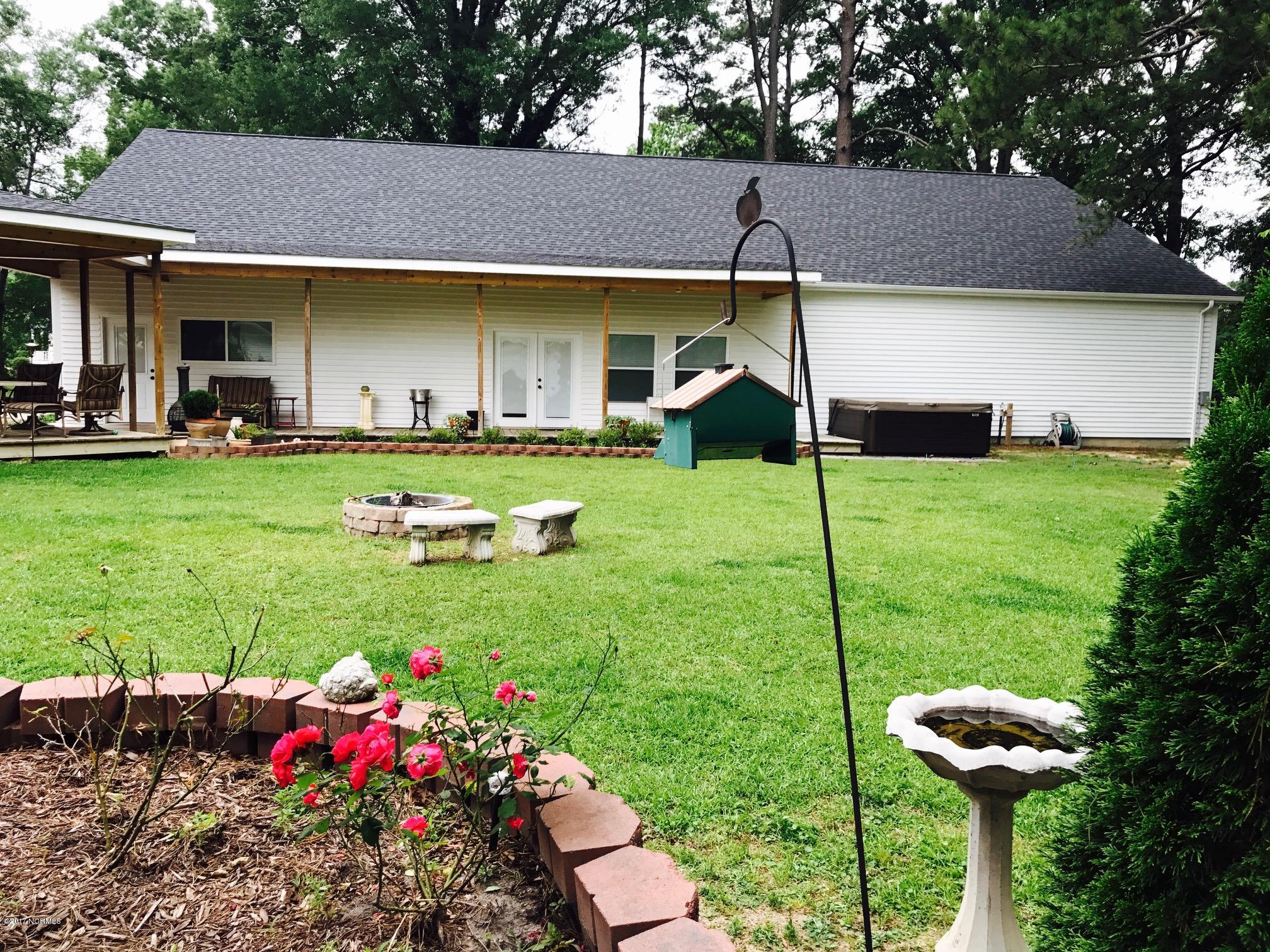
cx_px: 635
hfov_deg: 63.4
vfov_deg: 49.7
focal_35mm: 28
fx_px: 1027
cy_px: 476
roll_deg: -1.5
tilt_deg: -5.5
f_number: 1.8
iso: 20
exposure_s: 1/101
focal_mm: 3.99
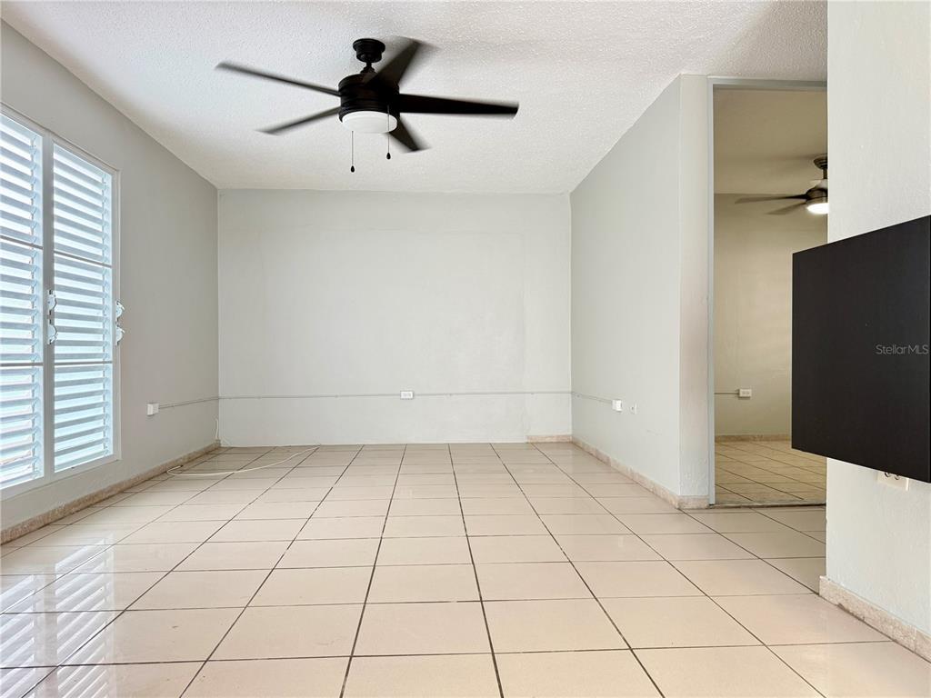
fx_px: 645
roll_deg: +0.1
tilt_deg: +1.0
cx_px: 466
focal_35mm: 24
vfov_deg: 56.8
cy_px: 349
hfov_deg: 71.6
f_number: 1.78
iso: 160
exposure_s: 1/60
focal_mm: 6.76
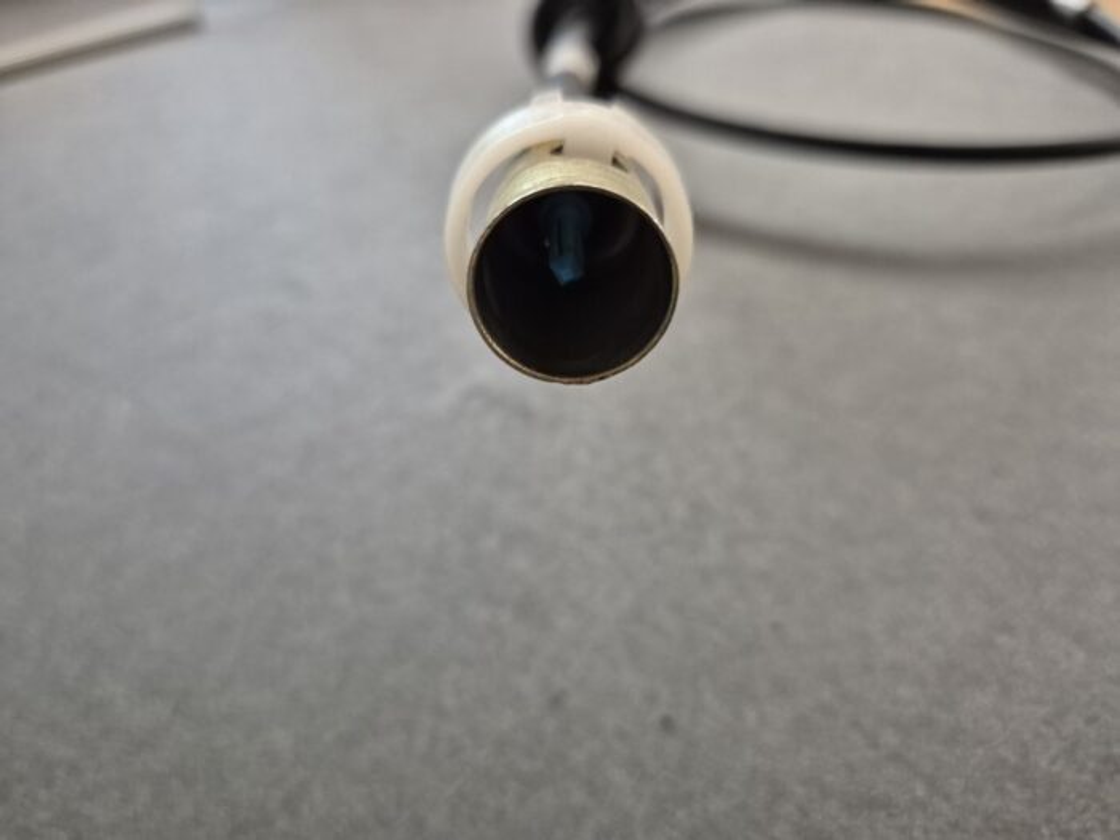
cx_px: 560
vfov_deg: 58.9
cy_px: 420
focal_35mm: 23
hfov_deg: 73.9
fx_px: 744
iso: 1250
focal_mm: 5.4
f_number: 1.8
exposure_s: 1/100
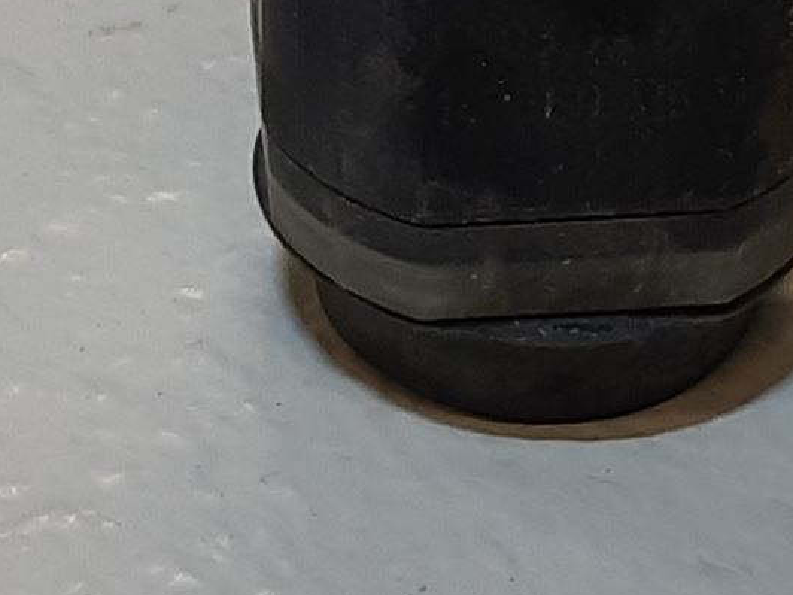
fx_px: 2291
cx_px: 687
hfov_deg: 19.3
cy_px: -16
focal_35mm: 100
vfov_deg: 14.5
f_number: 1.7
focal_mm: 3.93
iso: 64
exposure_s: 1/100
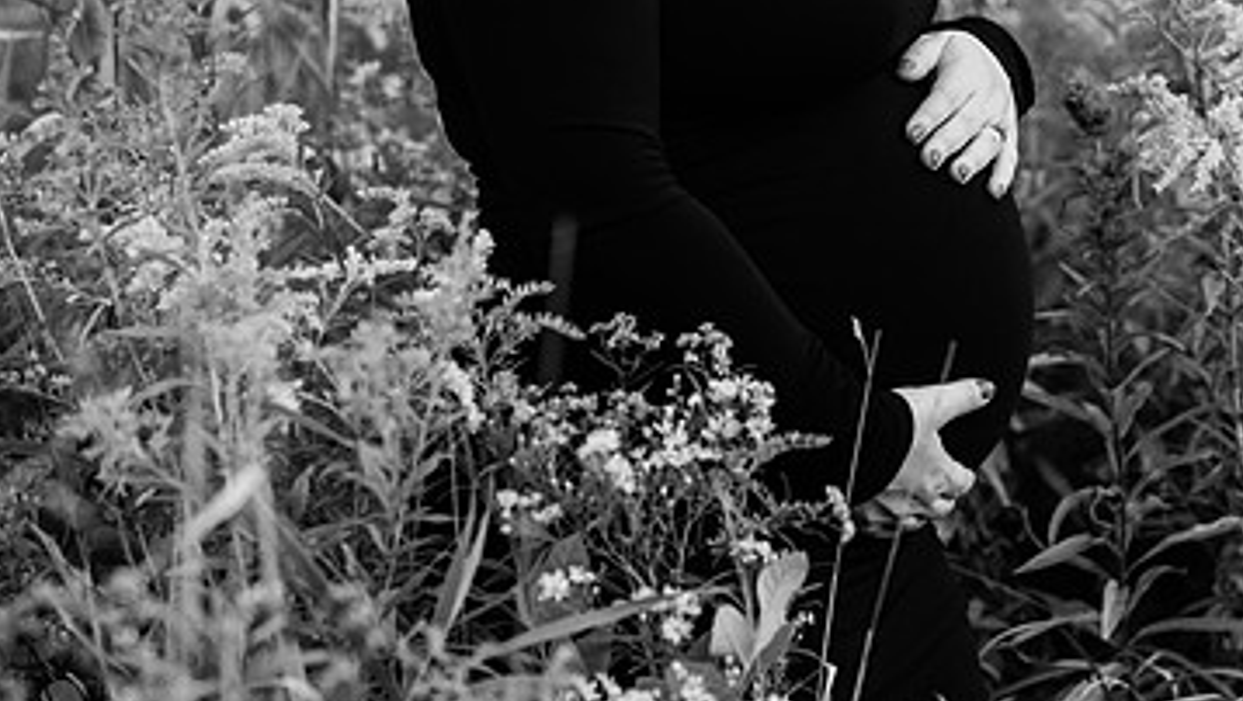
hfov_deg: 14.9
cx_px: 917
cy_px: 170
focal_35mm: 144
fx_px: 4750
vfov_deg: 8.4
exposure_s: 1/640
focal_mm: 85
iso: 200
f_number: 2.8
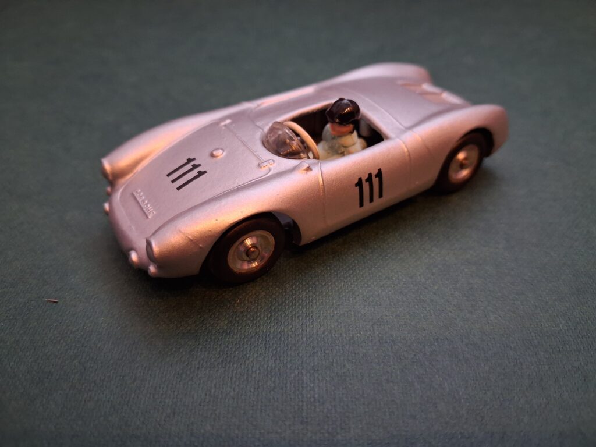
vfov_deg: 51.4
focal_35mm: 27
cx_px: 298
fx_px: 465
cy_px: 224
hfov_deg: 65.3
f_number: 1.8
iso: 500
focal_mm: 4
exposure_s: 1/50
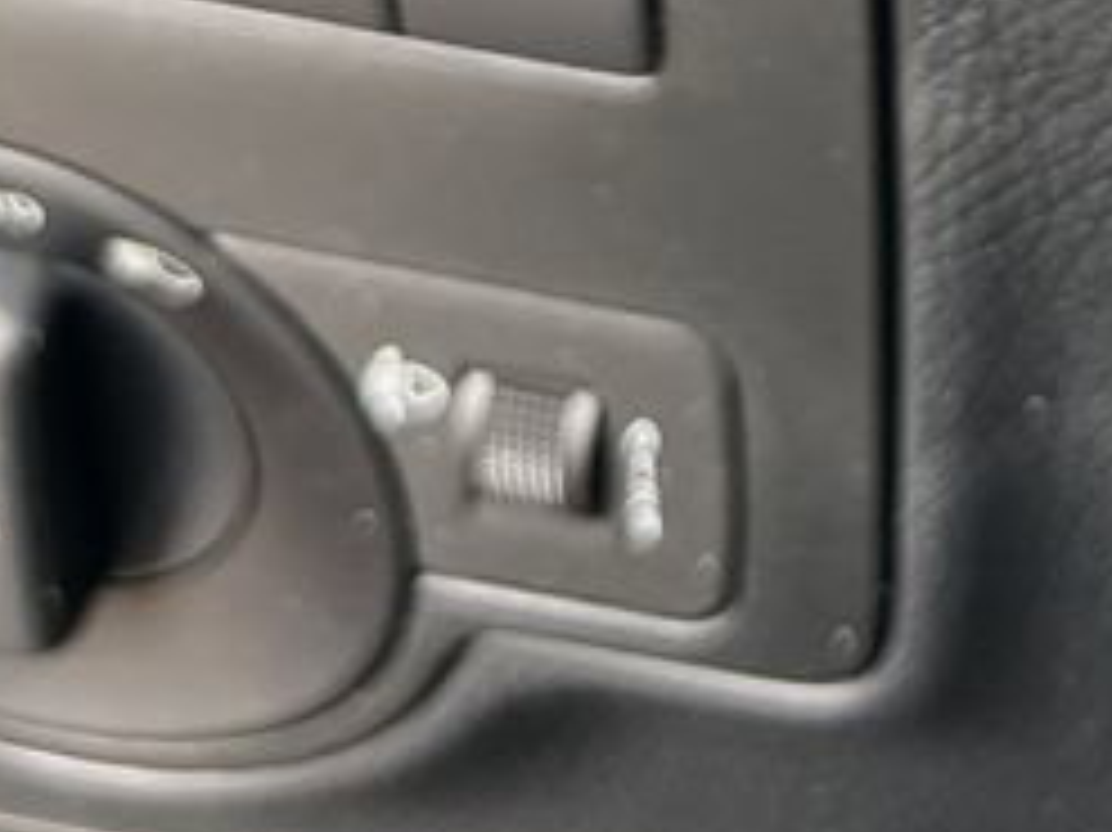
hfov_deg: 17.4
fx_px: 3468
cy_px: -828
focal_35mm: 108
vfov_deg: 12.2
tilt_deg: -19.5
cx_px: 1310
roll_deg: -5.2
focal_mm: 5.1
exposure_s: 1/122
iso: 80
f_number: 1.6
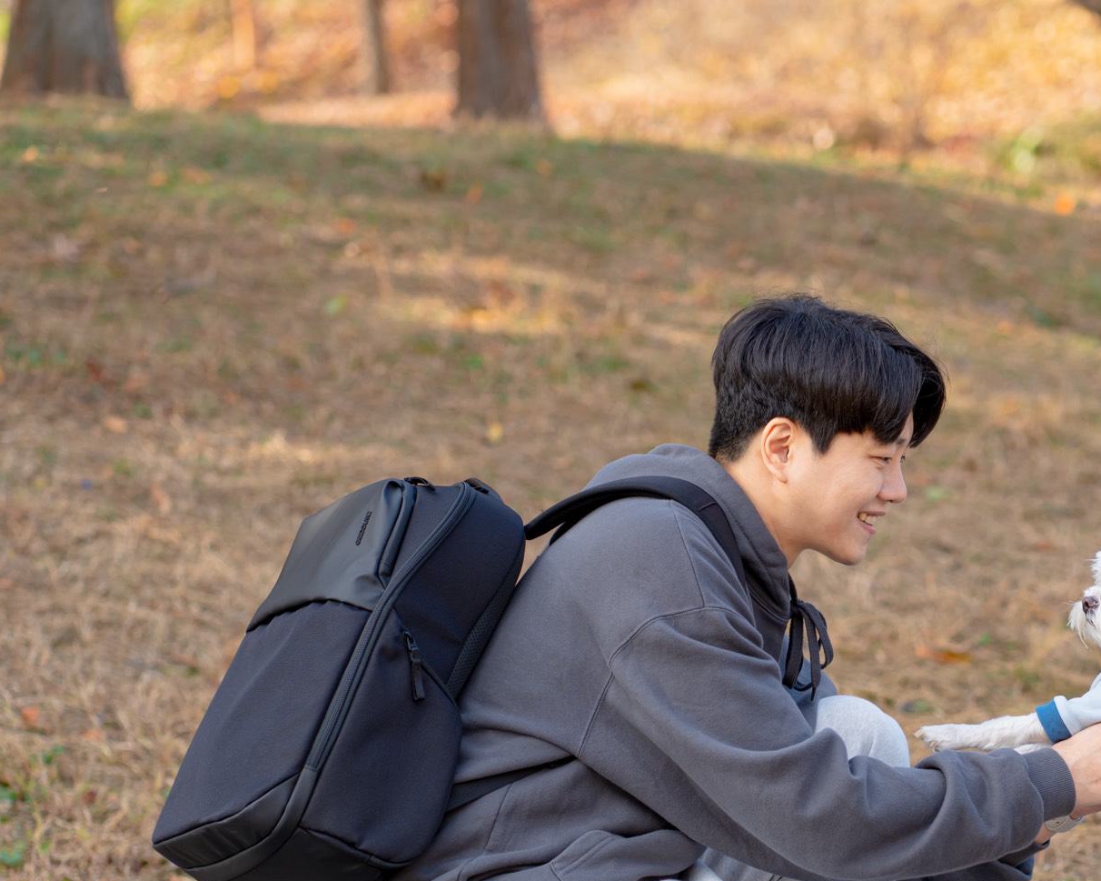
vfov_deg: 9.8
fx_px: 5147
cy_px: 655
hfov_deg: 12.2
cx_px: 877
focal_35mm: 158
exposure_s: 1/400
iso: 100
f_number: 2.8
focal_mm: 85
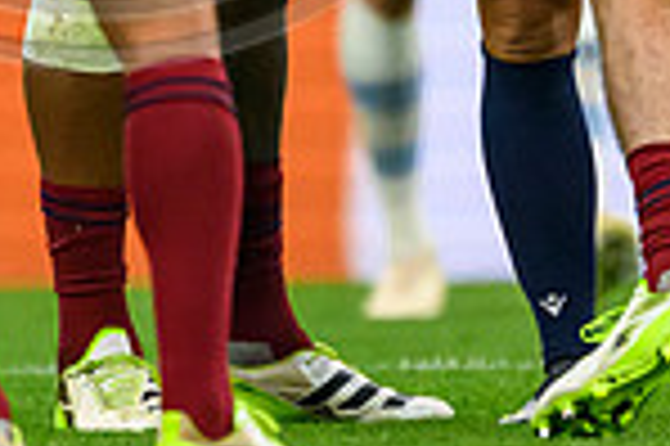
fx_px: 67112
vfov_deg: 0.4
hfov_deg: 0.6
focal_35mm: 3610
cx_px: 445
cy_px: -610
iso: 3200
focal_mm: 560
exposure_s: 1/1250
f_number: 4
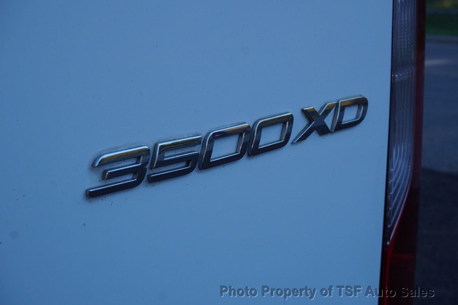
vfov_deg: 25.0
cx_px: 229
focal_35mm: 54
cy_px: 152
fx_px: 686
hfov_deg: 36.9
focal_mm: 36
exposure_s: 1/250
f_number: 9
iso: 400
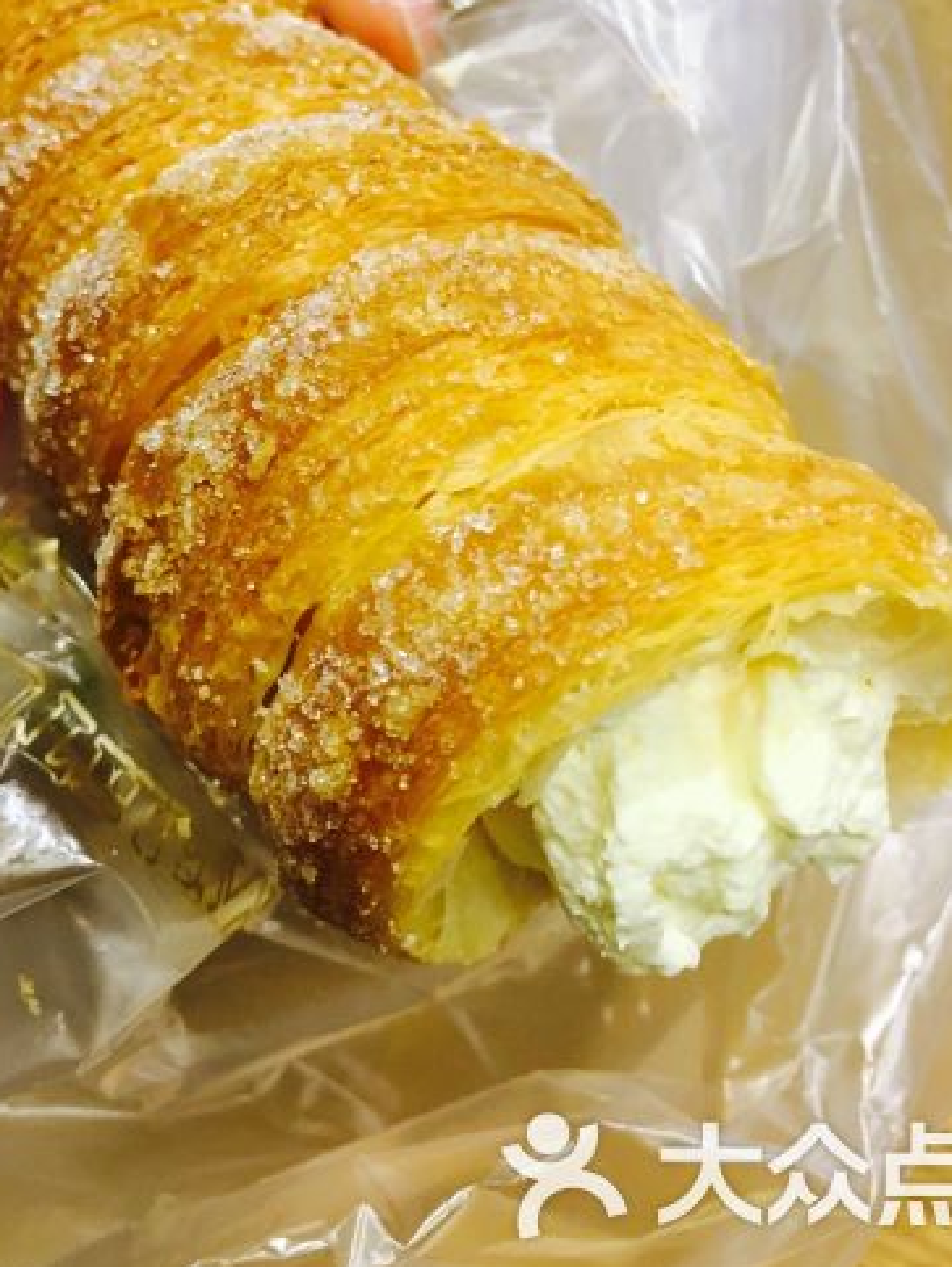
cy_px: 393
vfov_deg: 43.9
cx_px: 471
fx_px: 1538
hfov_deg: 34.4
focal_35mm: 42
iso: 125
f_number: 2.2
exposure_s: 1/33
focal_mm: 4.15
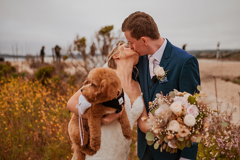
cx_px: 125
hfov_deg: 52.5
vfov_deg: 36.3
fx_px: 243
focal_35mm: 37
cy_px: 77
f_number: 1.4
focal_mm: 35
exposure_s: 1/3200
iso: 500
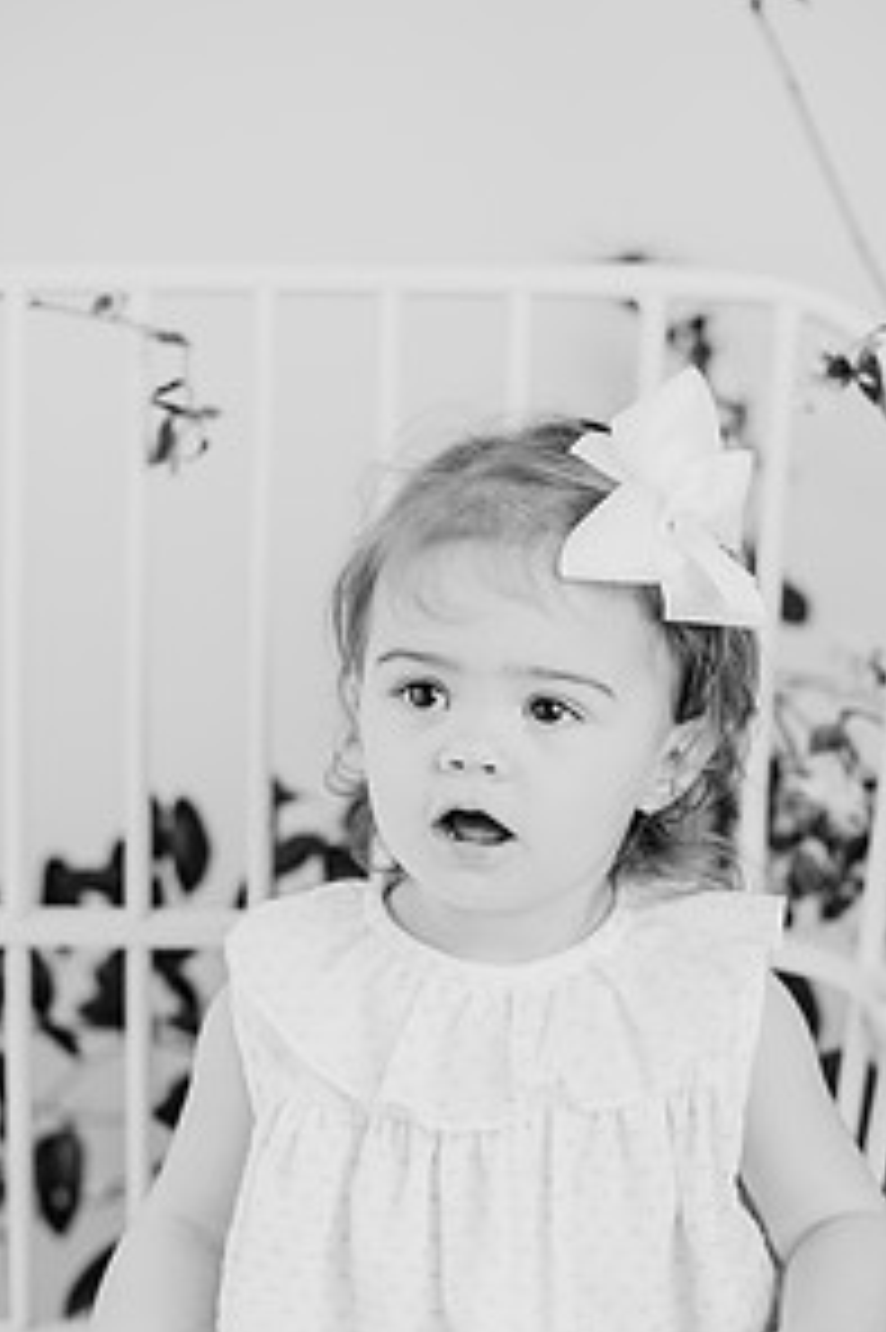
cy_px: 994
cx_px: 486
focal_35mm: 76
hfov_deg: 17.9
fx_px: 2809
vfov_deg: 26.3
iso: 125
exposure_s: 1/160
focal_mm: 50
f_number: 2.5
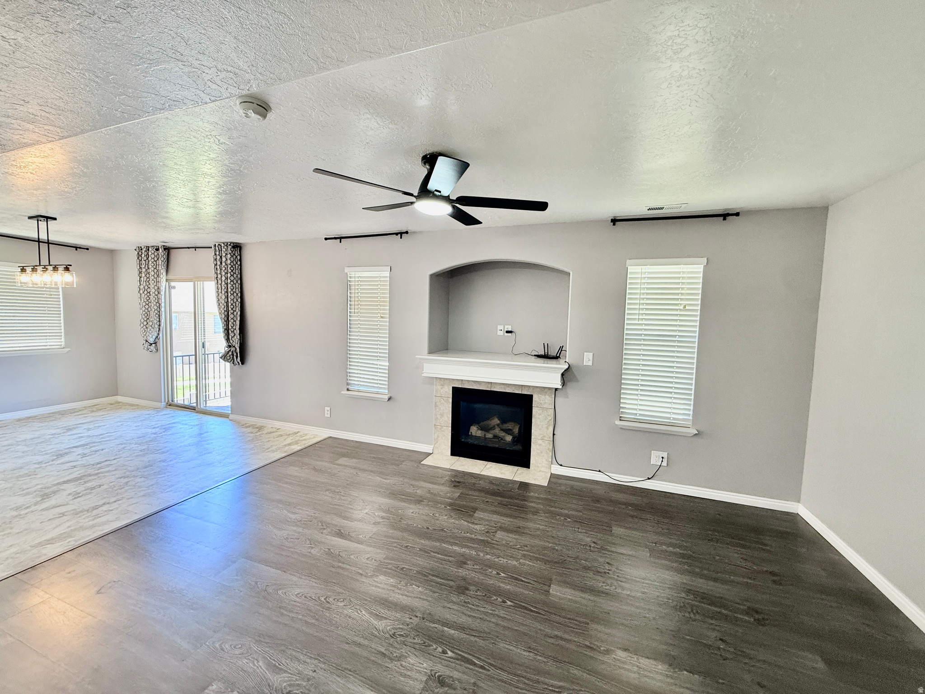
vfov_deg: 85.7
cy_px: 347
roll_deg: -1.2
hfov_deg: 102.1
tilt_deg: -3.5
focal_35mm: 14
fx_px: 374
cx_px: 462
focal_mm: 2.22
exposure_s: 1/60
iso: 200
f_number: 2.2
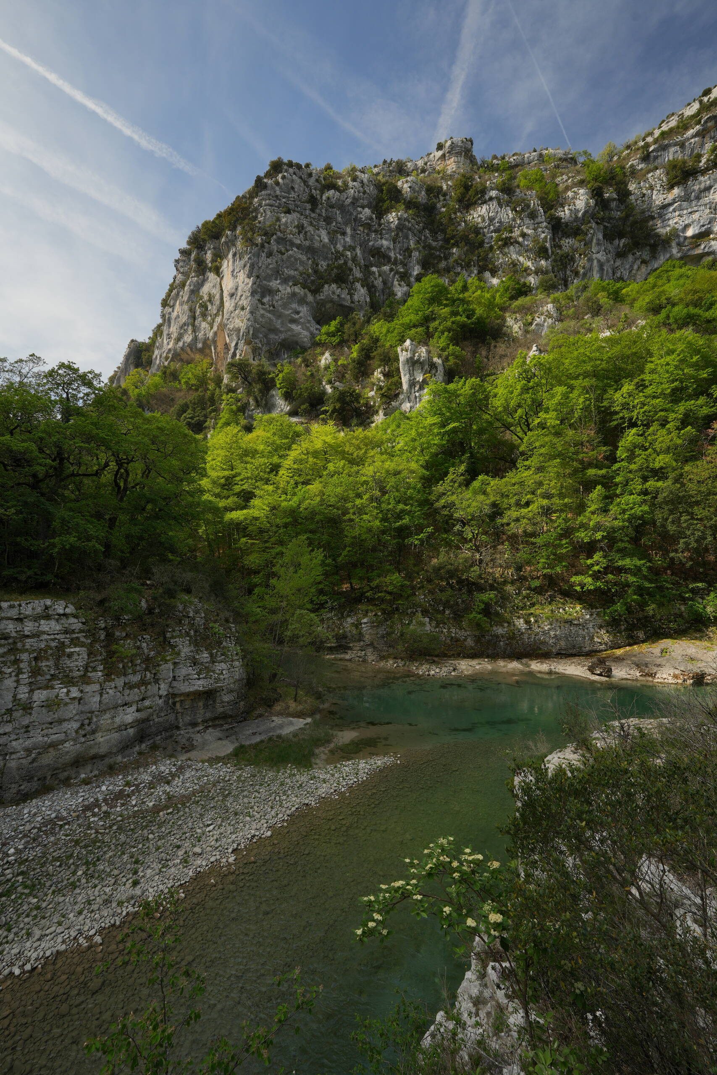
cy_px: 538
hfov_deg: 73.8
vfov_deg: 96.7
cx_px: 358
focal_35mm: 16
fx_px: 478
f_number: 10
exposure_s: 1/125
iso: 200
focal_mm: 16
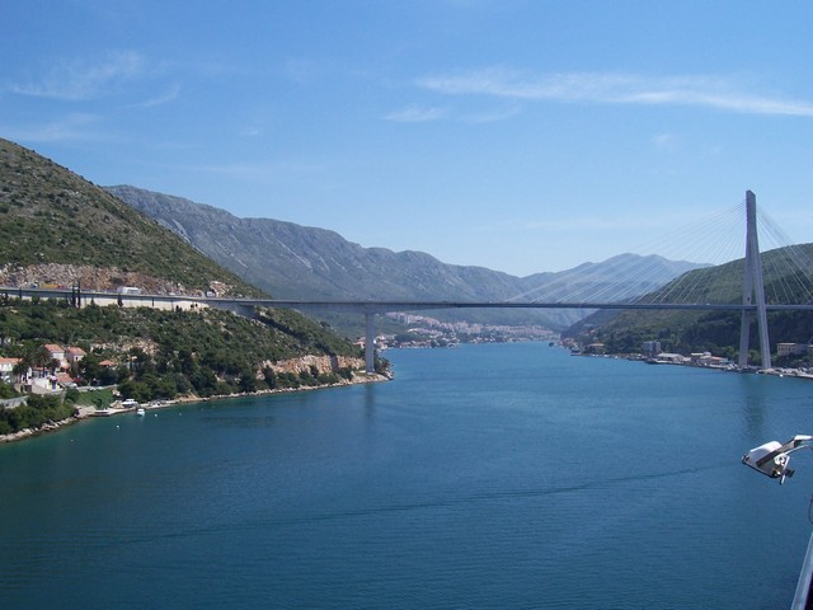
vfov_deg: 41.8
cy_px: 305
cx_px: 406
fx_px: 799
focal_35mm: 34
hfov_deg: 54.0
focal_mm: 5.6
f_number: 5.6
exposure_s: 1/500
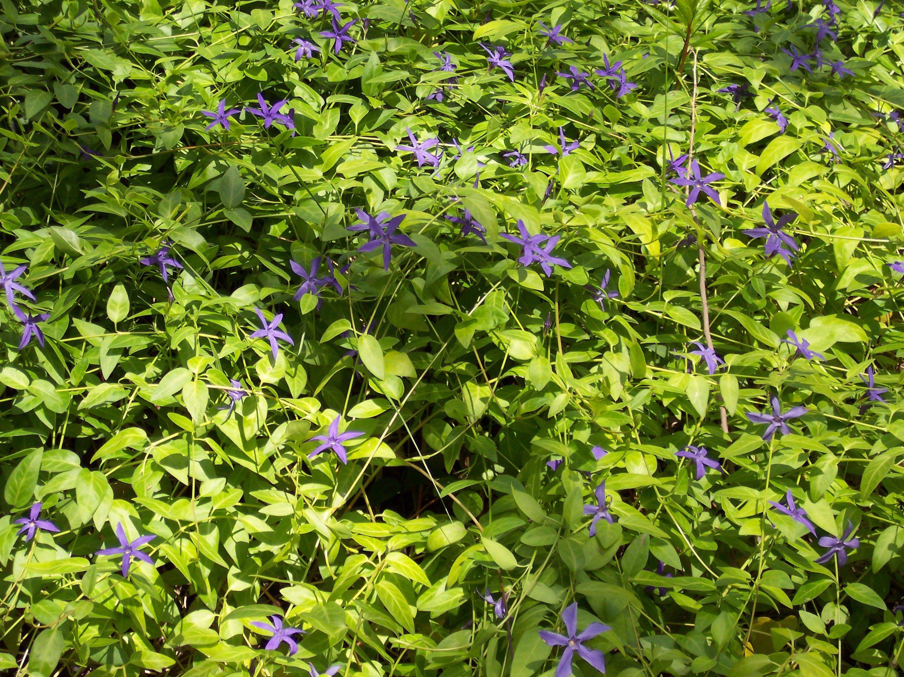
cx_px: 452
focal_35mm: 89
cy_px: 338
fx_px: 2323
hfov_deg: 22.0
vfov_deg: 16.6
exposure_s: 1/700
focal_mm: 18.7
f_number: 4.1
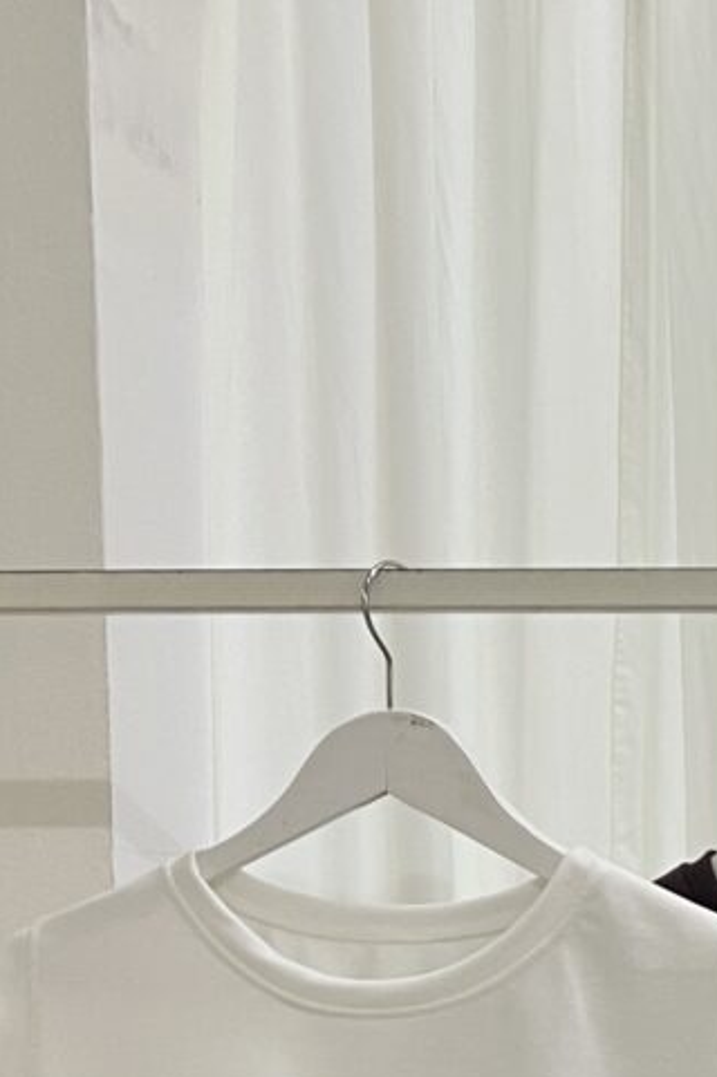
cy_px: 1108
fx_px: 2692
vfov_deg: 21.7
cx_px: 1161
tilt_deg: -3.5
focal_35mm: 90
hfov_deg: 14.0
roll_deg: +0.8
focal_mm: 5.7
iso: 100
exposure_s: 1/50
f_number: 1.5
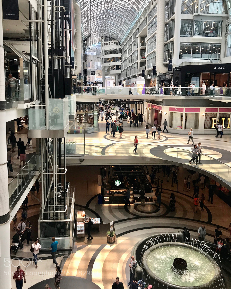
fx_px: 265
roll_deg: -1.7
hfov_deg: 47.1
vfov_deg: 57.0
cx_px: 114
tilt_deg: -6.5
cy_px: 125
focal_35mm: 31
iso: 25
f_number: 1.8
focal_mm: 3.99
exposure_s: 1/120
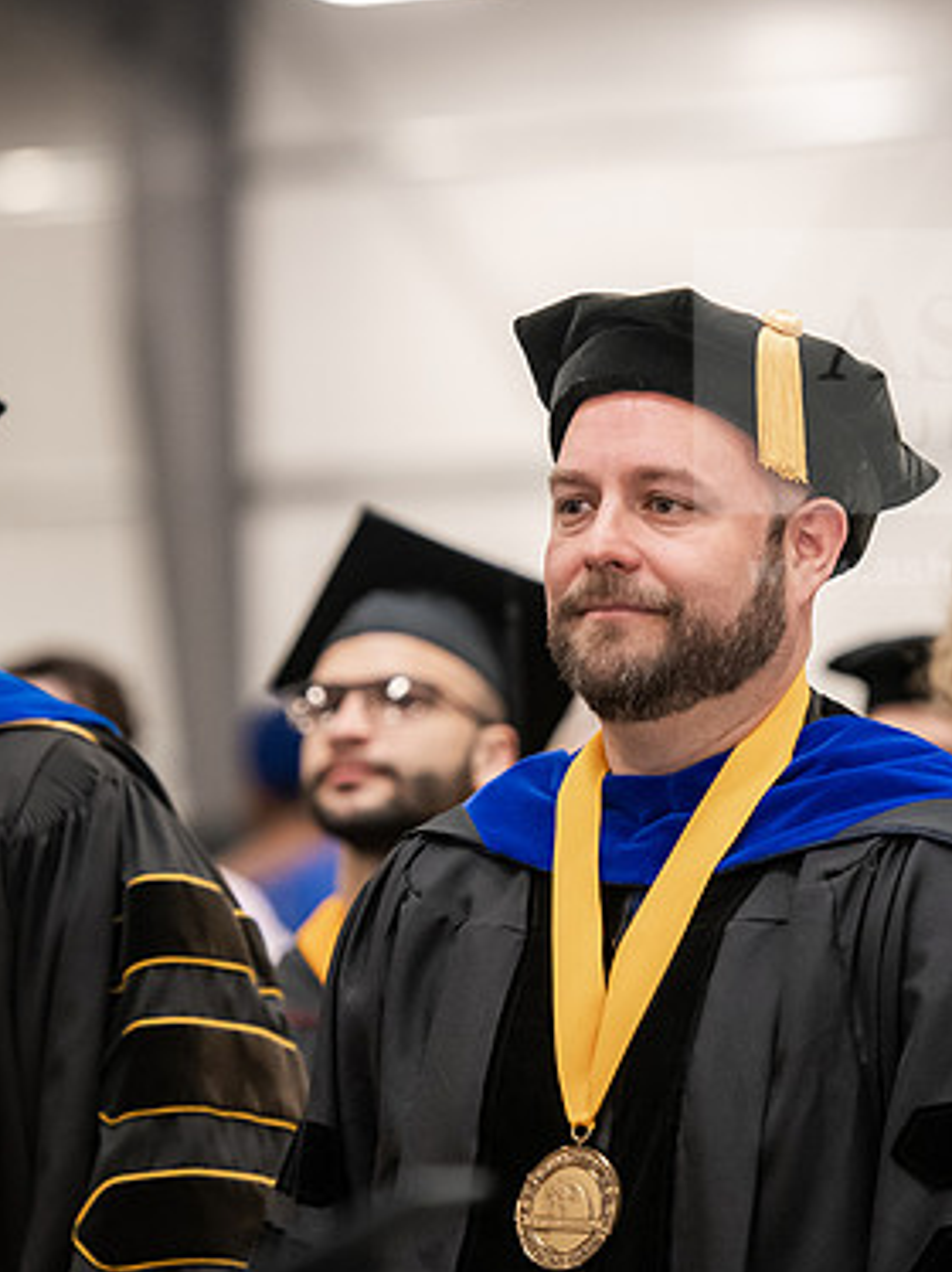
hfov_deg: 7.1
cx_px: 592
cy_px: 641
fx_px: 7673
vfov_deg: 9.5
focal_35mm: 209
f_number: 3.2
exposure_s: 1/200
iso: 2500
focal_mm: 140
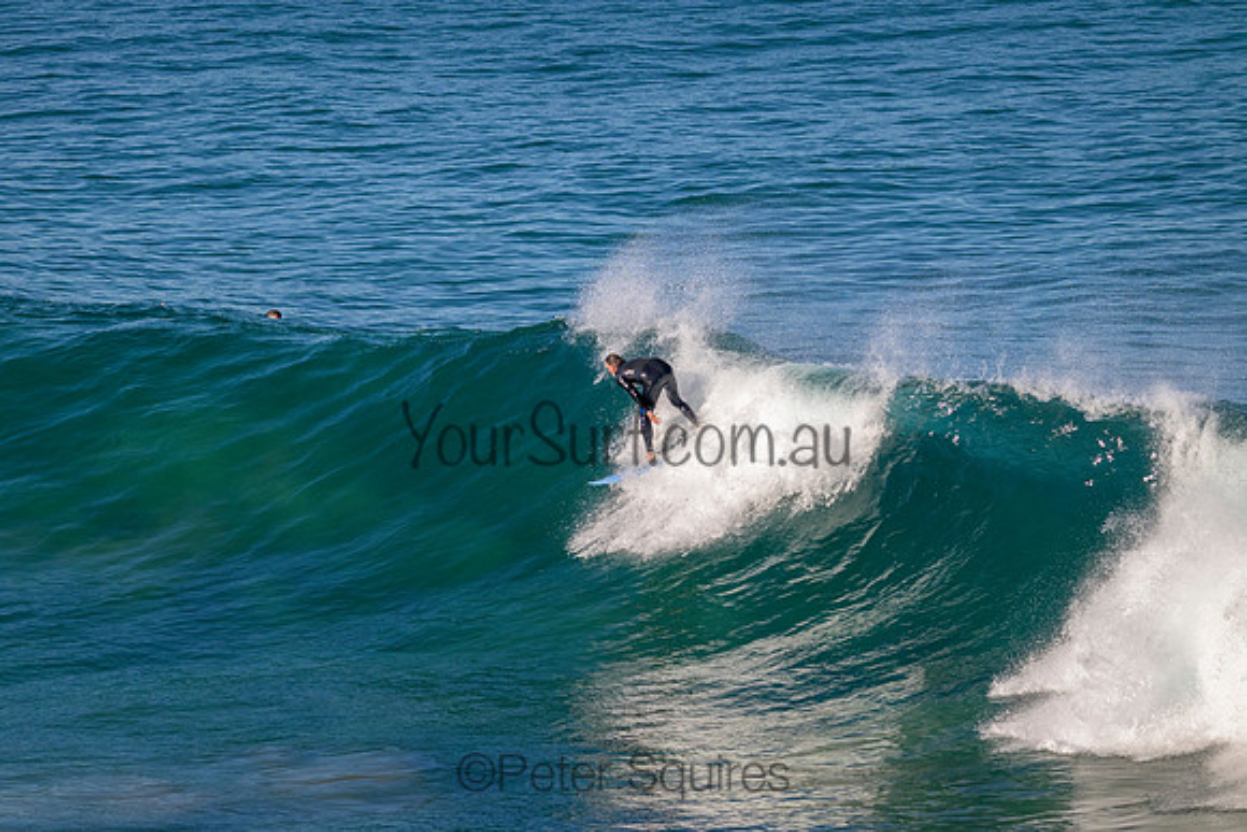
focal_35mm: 330
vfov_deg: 4.2
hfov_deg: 6.2
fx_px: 11433
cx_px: 624
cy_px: 416
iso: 1600
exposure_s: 1/2000
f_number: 11
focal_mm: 330
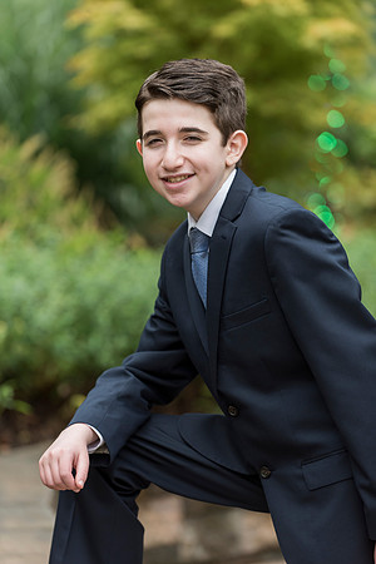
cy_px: 282
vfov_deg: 13.2
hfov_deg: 8.9
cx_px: 188
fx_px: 2428
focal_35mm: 155
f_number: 3.5
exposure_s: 1/500
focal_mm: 155
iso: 400
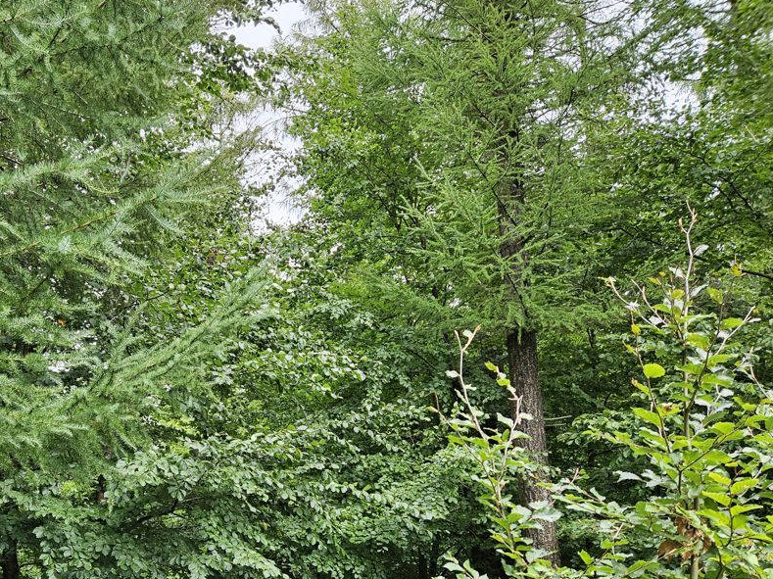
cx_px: 218
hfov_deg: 51.0
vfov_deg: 39.7
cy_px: 428
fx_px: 781
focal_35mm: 35
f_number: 1.8
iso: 64
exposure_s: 1/180
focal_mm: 5.4
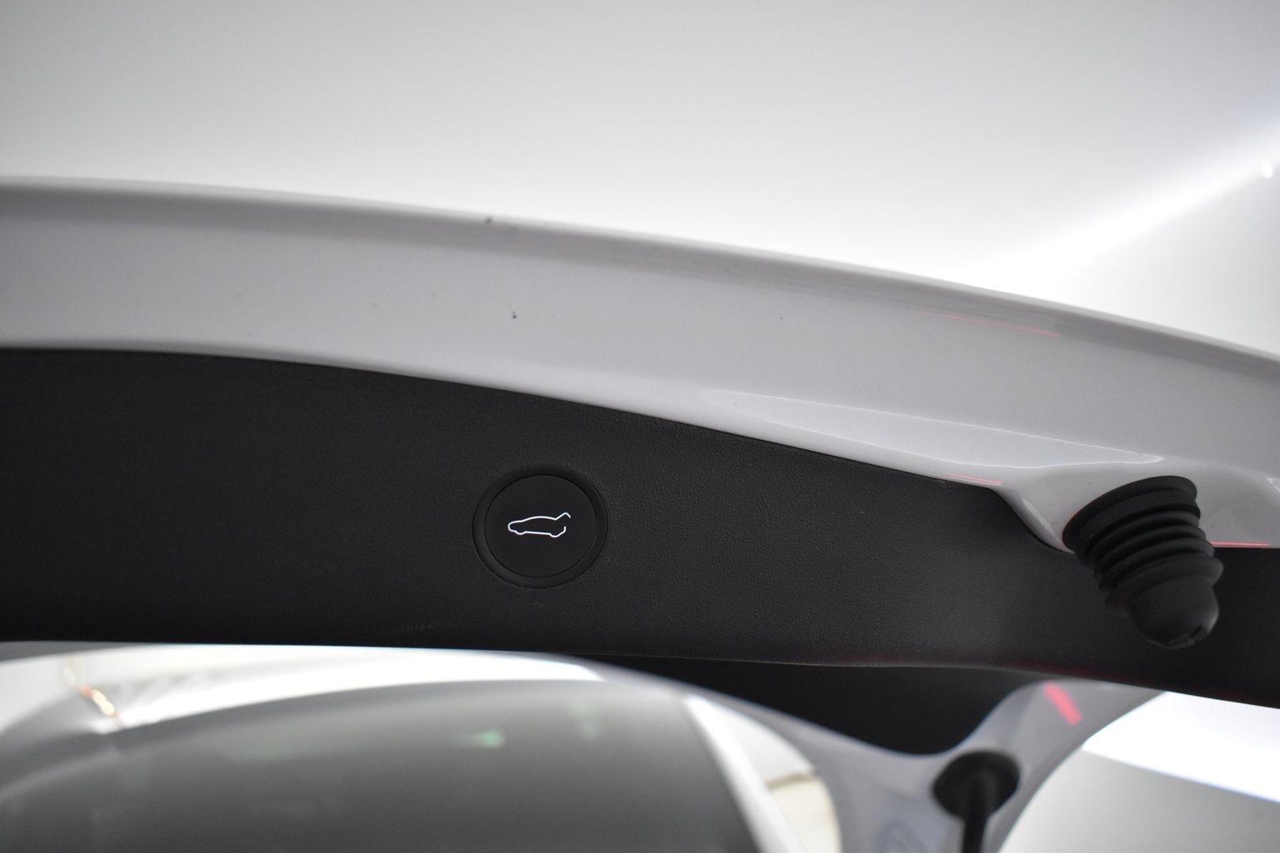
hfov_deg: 67.4
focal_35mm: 27
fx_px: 960
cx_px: 640
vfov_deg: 47.9
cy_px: 426
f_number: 4
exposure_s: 1/125
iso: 2500
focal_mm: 18
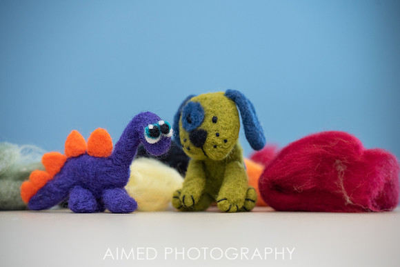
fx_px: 1893
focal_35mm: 170
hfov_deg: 12.1
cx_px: 204
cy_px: 133
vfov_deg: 8.1
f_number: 4
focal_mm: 165
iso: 640
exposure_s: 1/250
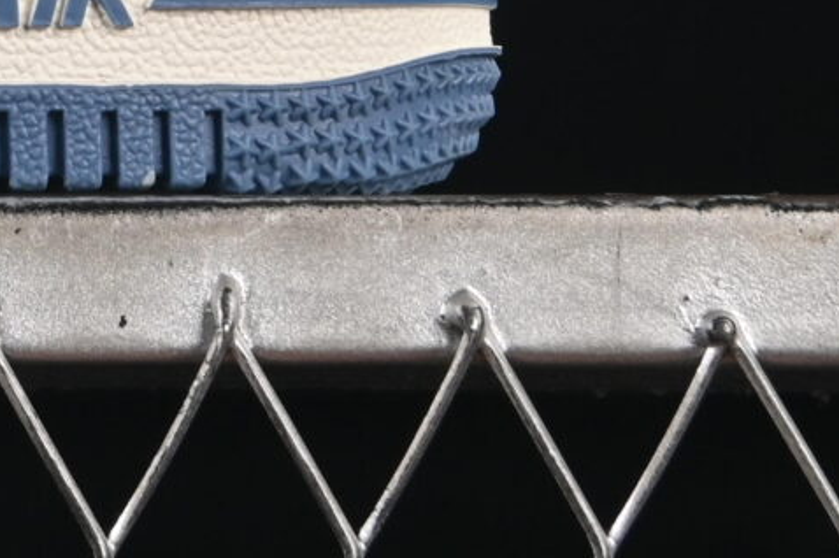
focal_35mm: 402
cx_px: -1074
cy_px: -724
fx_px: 9362
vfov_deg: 3.4
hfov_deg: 5.0
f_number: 8
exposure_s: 1/80
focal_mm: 50
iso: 160
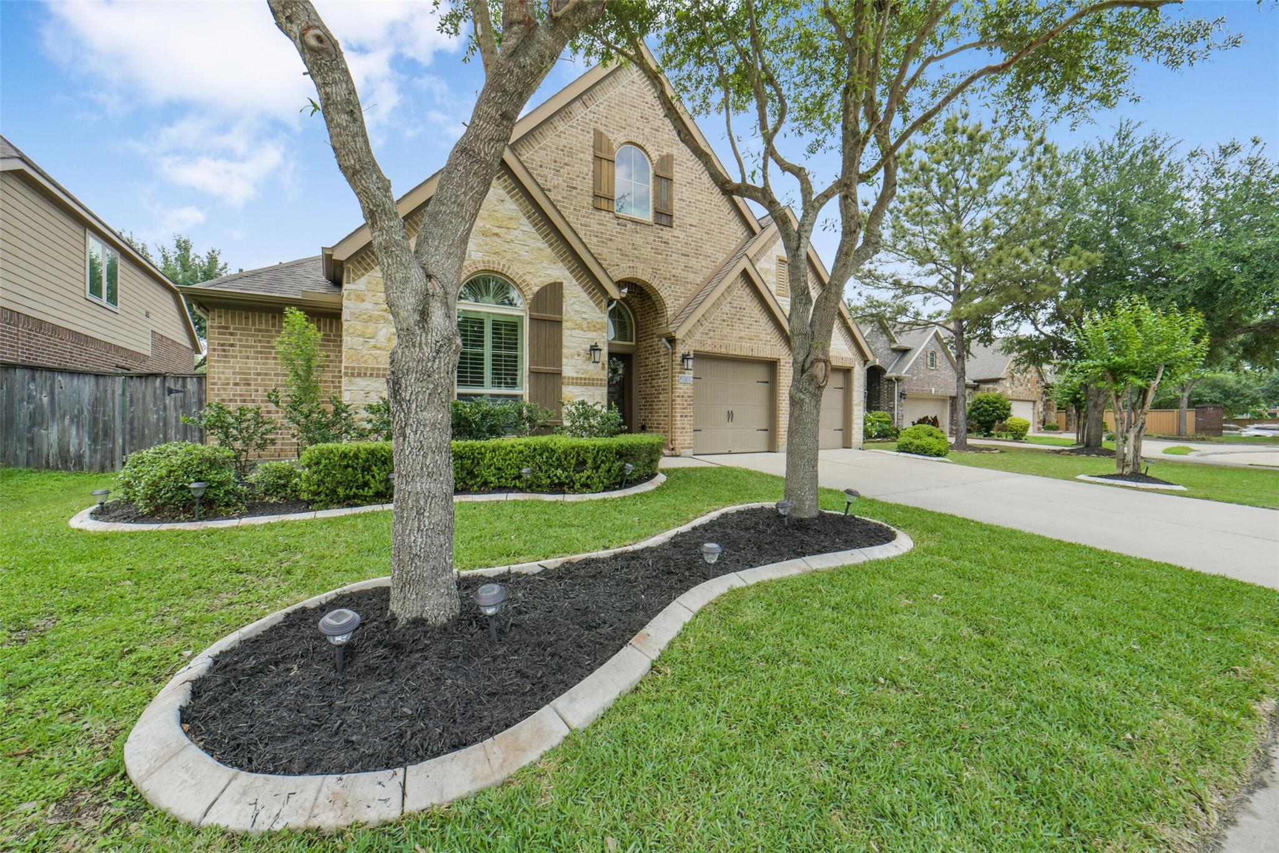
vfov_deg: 81.2
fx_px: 497
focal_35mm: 14
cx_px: 640
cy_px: 426
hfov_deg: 104.2
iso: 500
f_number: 11
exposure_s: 1/500
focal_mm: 14
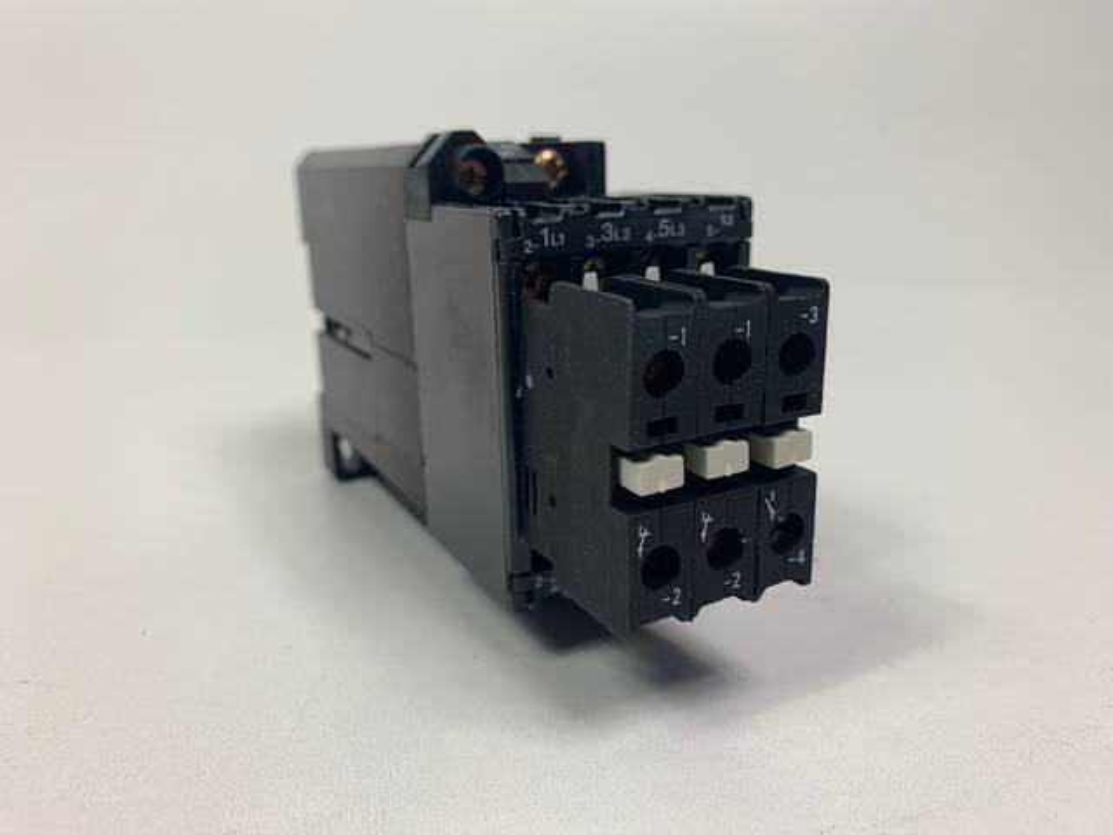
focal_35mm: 26
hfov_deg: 67.3
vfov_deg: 53.1
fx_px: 836
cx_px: 556
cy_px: 418
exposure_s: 1/100
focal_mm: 4.25
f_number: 1.8
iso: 32
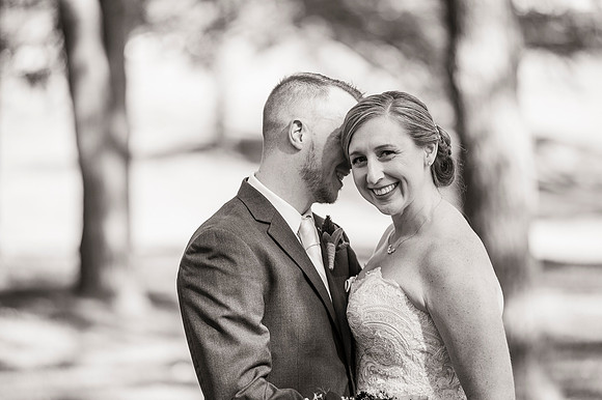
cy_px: 200
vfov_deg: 8.1
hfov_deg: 12.1
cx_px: 301
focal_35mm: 170
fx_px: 2841
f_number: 3.2
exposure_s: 1/320
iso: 160
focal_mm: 170
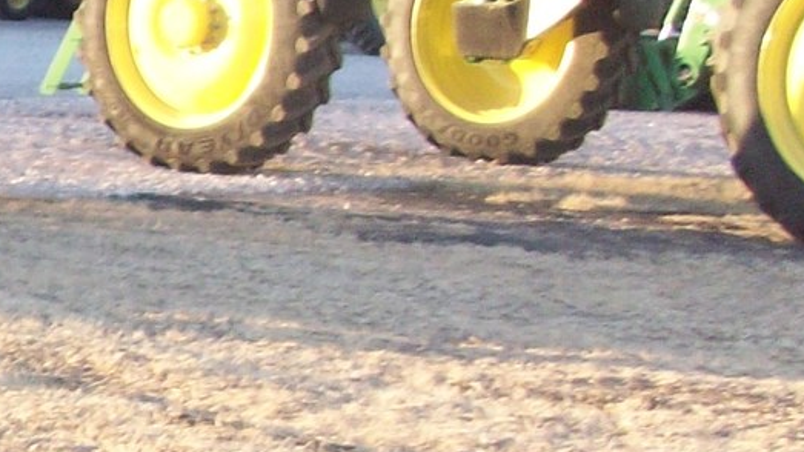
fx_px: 3091
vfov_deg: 8.3
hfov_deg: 13.5
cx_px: -583
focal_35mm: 145
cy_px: 483
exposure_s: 1/128
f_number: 2.8
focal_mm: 5.7
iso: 100
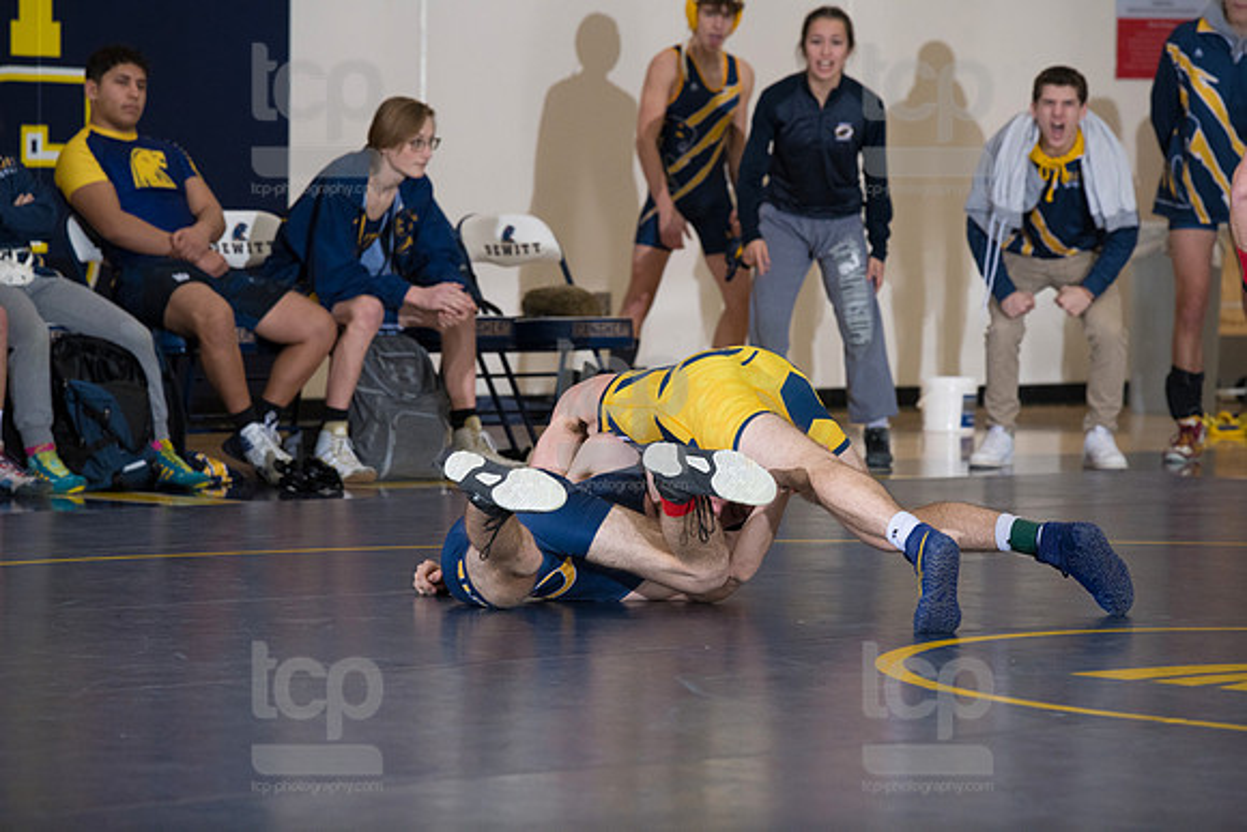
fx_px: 6929
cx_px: 624
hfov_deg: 10.3
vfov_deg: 6.9
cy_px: 416
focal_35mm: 200
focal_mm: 200
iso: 1250
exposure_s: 1/250
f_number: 5.6
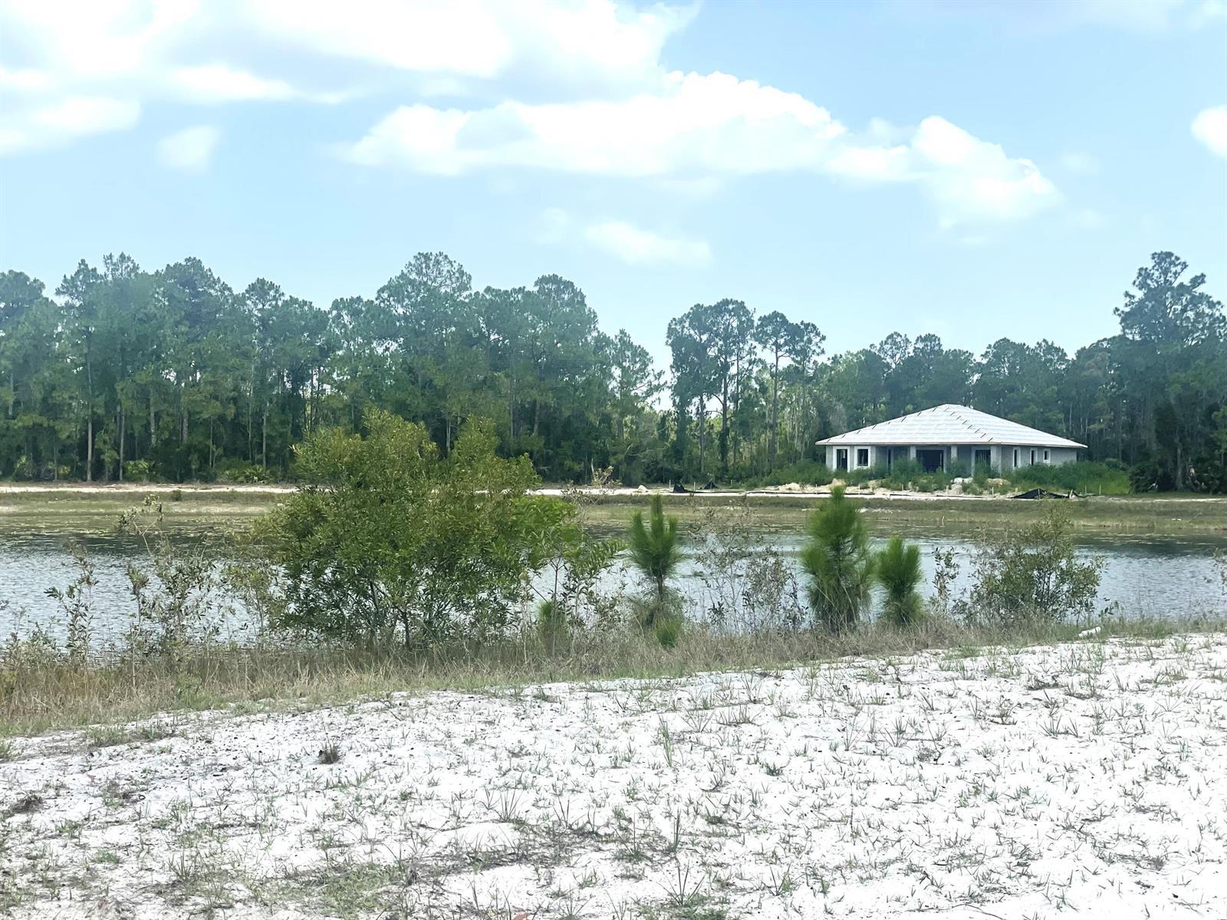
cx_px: 614
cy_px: 460
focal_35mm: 52
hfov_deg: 36.8
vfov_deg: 28.0
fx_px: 1843
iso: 25
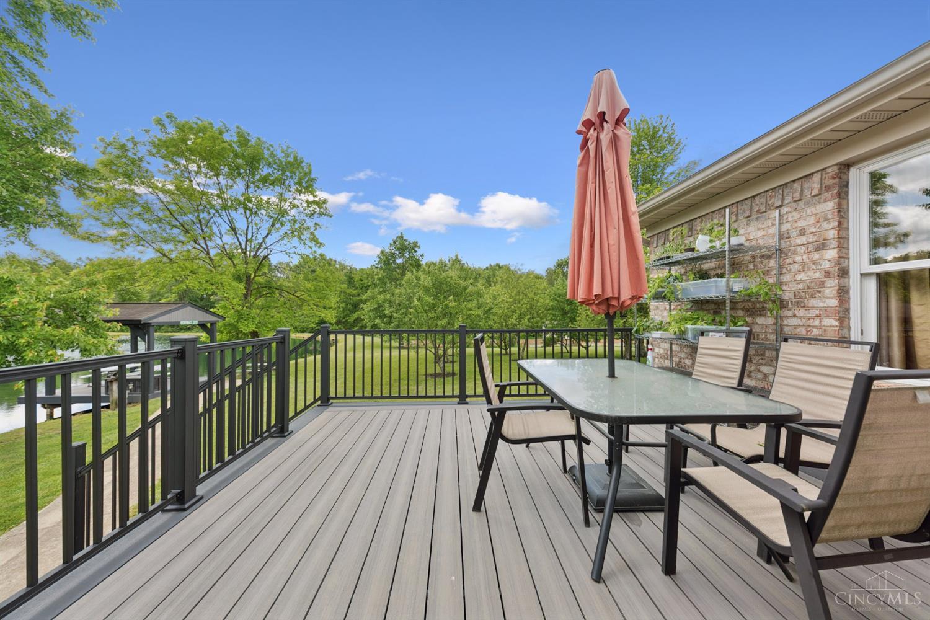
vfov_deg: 90.0
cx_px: 465
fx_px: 310
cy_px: 310
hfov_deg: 112.6
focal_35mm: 12
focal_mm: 12
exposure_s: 1/125
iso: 200
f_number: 5.6
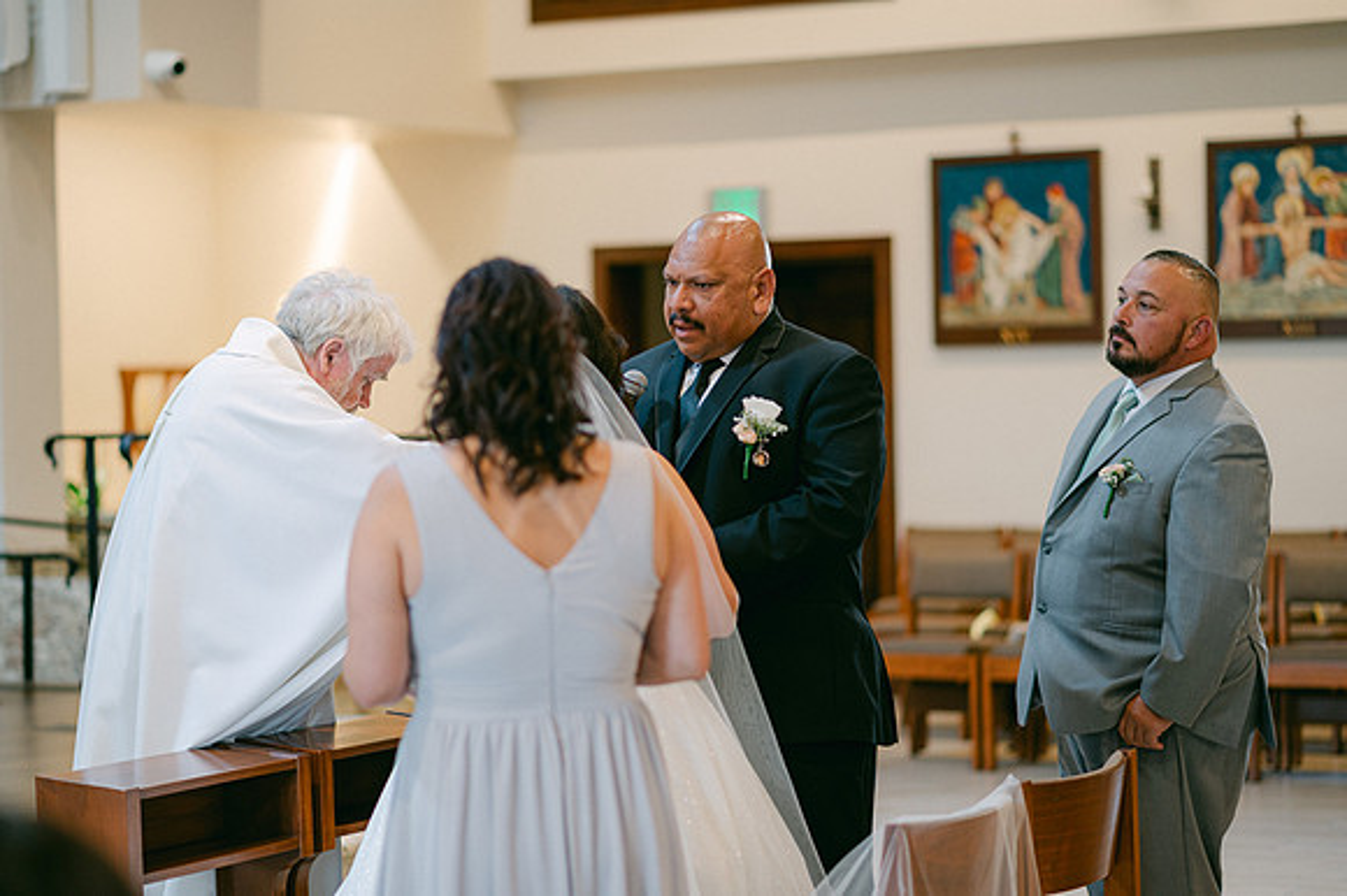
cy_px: 448
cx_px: 674
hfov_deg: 23.9
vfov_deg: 16.1
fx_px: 3178
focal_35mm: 85
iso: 250
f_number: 1.8
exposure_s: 1/125
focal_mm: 85
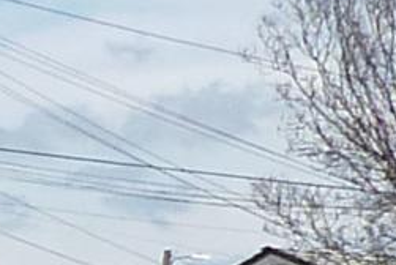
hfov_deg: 6.4
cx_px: -710
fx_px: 3282
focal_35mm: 298
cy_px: 635
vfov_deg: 4.5
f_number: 5.6
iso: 100
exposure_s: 1/400
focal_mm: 4.4
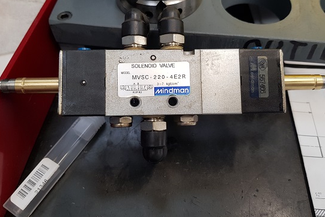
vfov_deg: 43.3
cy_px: 84
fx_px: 271
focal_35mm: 30
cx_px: 169
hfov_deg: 61.9
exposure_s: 1/50
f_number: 1.7
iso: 80
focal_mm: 4.2
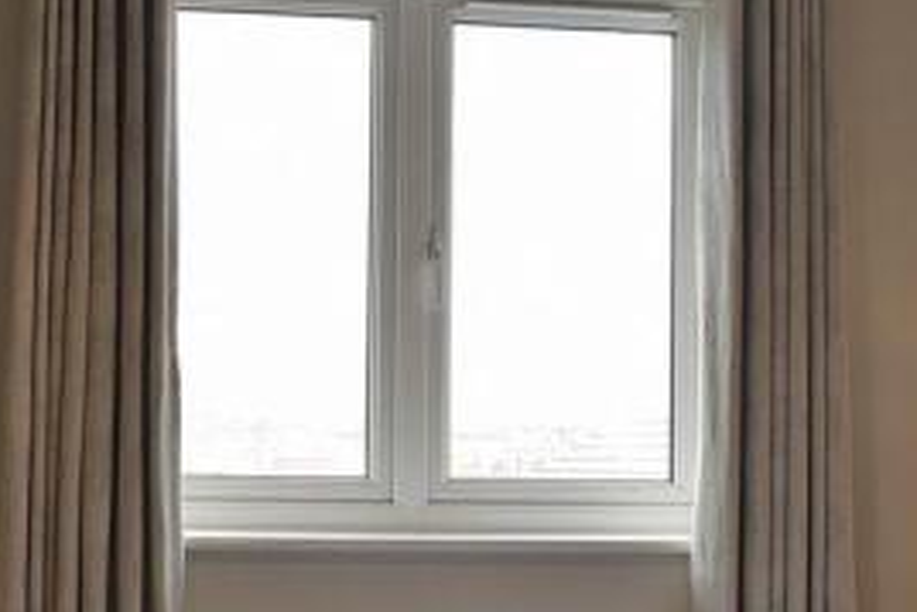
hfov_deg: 30.4
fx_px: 1682
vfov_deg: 20.5
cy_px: 433
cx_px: 385
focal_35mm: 66
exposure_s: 1/3
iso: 100
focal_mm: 18
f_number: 13
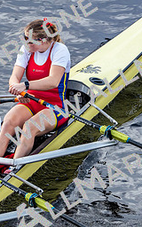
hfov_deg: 1.8
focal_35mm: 714
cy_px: 161
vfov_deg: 2.9
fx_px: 4421
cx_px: -59
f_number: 6.3
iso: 1000
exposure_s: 1/1250
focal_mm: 309
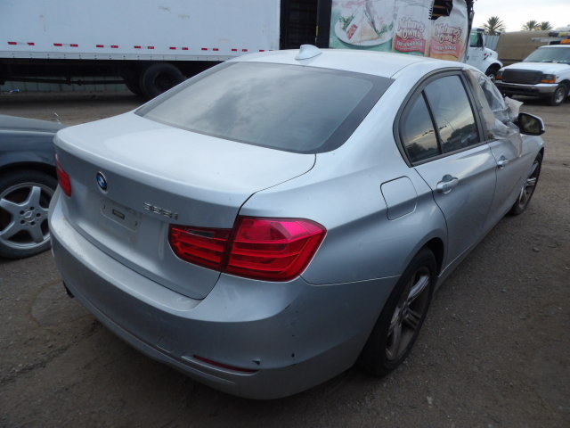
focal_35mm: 24
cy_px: 214
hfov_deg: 71.6
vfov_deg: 56.8
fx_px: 395
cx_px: 285
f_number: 3.2
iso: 198
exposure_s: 1/33
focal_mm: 4.3
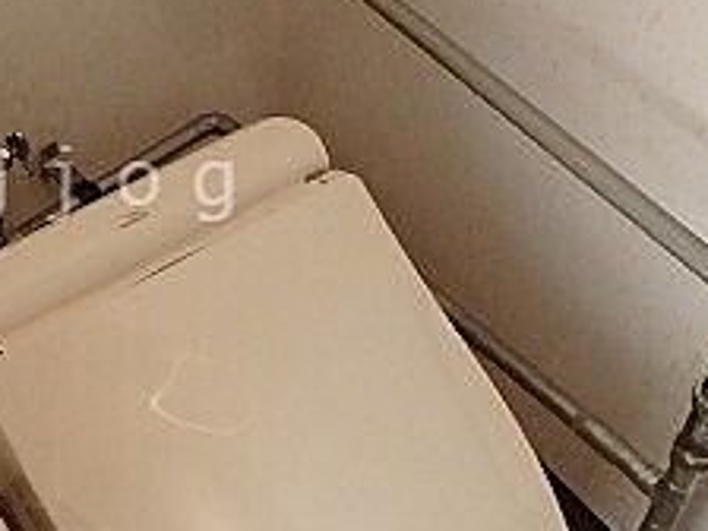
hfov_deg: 30.4
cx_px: 35
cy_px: 183
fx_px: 1227
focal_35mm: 60
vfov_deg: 24.3
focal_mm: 3.7
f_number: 3.5
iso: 400
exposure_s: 1/30
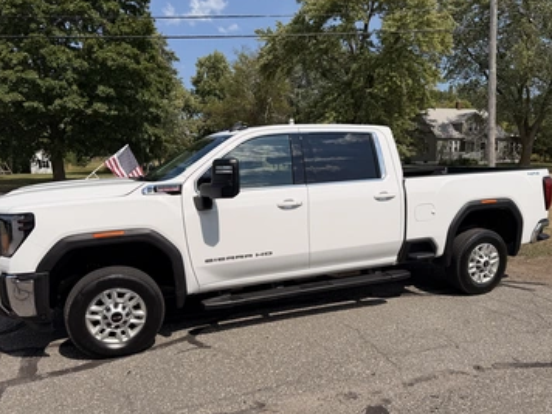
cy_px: 228
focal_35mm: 27
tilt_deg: -9.0
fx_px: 431
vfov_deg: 51.3
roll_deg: +0.9
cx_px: 273
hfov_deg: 65.3
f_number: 1.78
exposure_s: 1/10309
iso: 80
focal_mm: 6.76
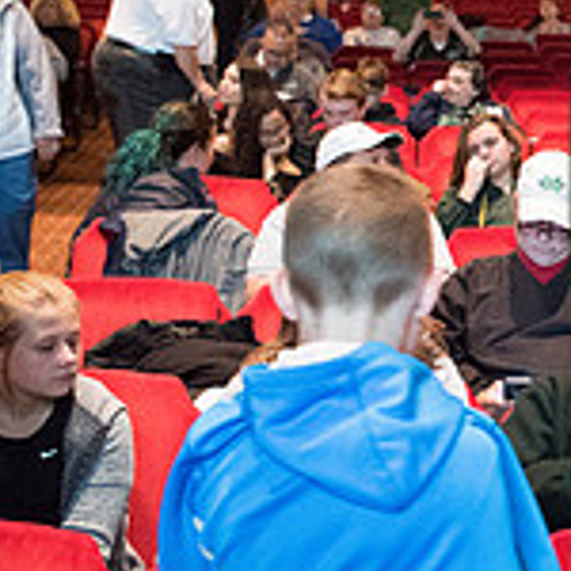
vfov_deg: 21.9
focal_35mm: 79
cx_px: 856
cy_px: 230
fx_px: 1474
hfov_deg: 19.2
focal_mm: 24
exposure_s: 1/60
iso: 4000
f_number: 2.8
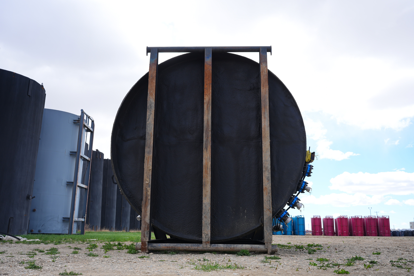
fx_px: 402
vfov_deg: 37.9
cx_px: 207
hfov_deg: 54.4
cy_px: 138
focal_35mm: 35
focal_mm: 35
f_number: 7.1
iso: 100
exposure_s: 1/160
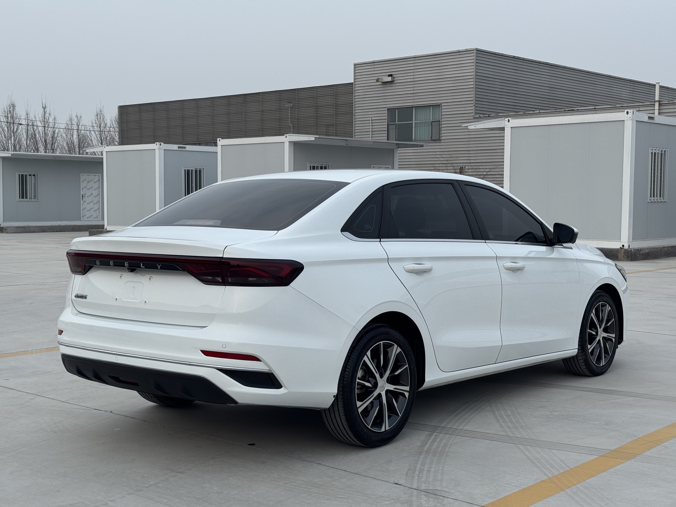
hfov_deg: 39.7
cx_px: 338
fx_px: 937
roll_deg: +0.1
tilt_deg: -3.1
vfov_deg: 30.3
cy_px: 254
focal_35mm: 48
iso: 64
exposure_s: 1/1597
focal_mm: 6.76
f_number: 1.78
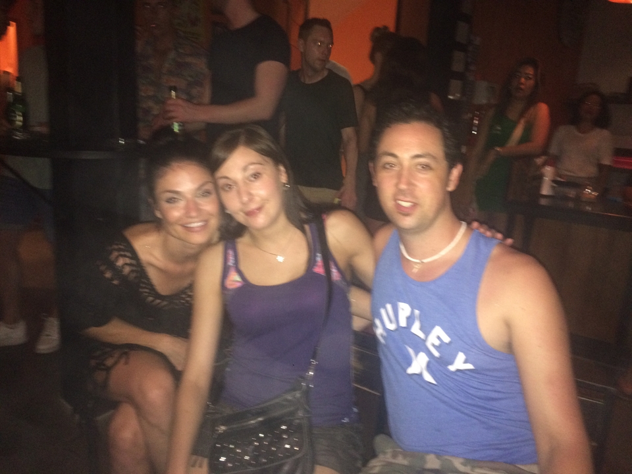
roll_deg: -3.6
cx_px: 316
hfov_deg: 61.7
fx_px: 529
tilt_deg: -11.8
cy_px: 237
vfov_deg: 48.2
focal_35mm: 29
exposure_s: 1/17
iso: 320
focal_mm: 4.15
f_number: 2.2
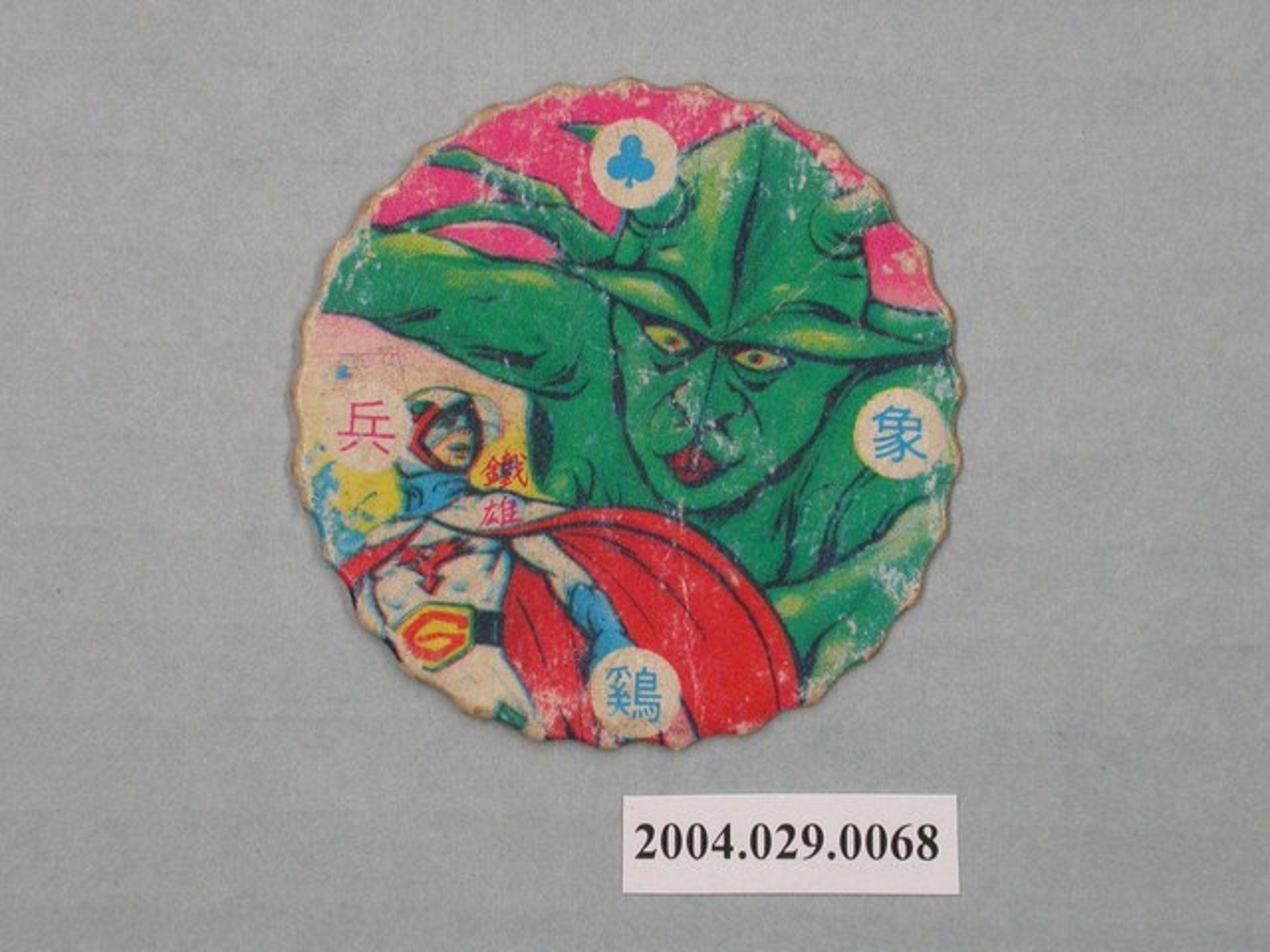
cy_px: 476
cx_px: 635
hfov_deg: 12.8
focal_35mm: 154
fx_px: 5650
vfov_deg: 9.6
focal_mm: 32
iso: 200
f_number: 6.5
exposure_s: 1/30
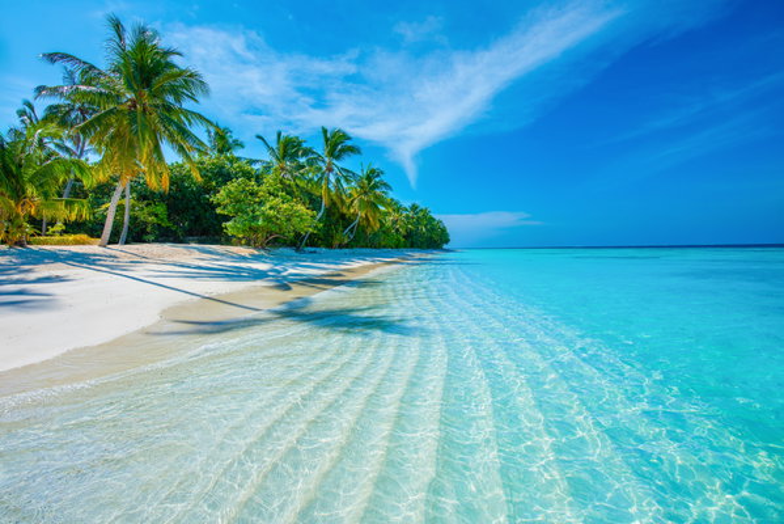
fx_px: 305
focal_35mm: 14
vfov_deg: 81.3
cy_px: 262
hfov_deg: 104.2
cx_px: 392
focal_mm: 14
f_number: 10
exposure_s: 1/500
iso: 100
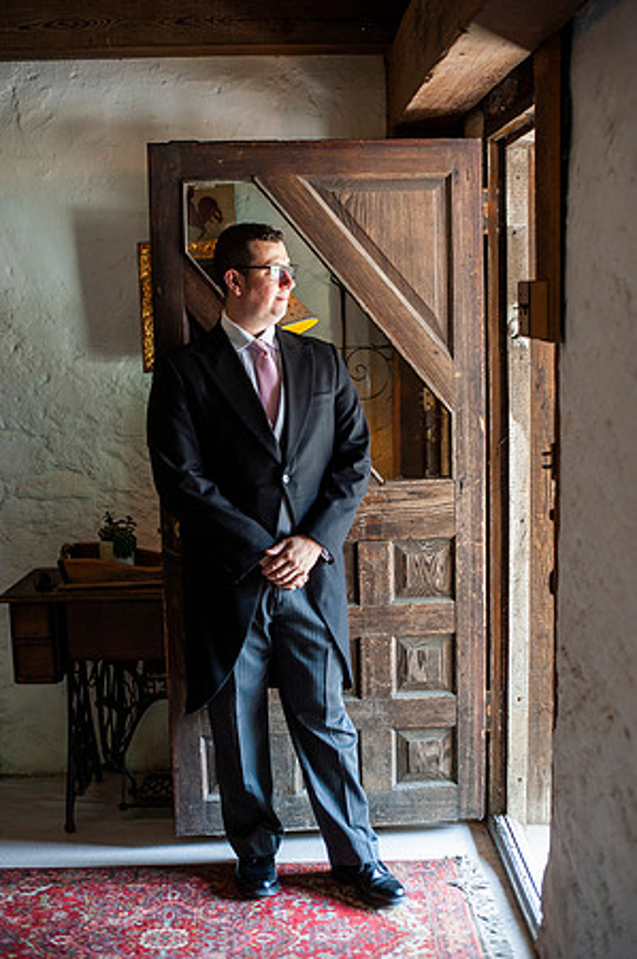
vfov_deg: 39.6
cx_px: 318
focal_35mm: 50
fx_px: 1330
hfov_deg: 26.9
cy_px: 480
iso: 1250
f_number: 2.8
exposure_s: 1/160
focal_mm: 50
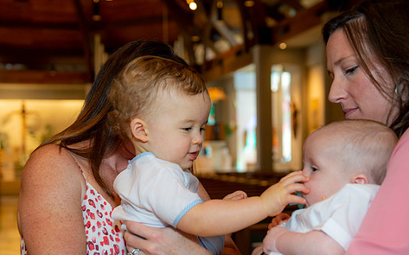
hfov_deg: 34.0
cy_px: 165
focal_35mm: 60
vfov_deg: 21.5
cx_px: 185
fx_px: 668
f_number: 4
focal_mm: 48
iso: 1000
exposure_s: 1/100
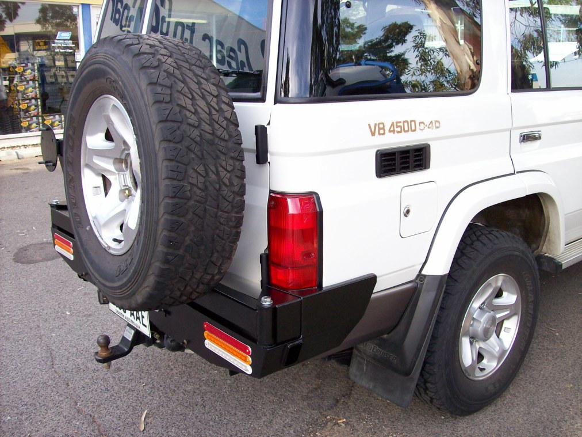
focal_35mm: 36
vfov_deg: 39.7
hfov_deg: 51.4
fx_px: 605
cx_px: 291
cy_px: 218
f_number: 2.7
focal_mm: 6
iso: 80
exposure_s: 1/137
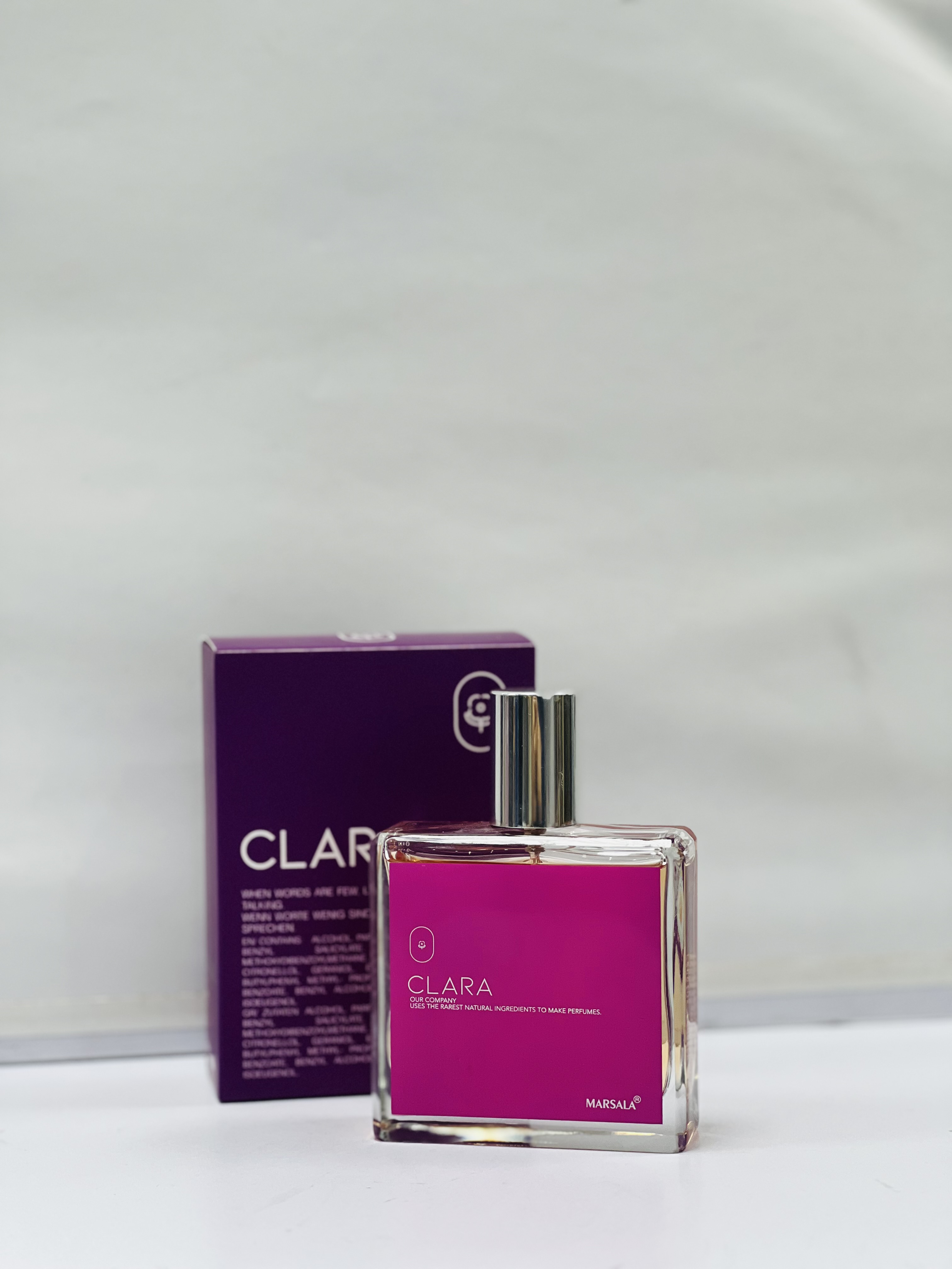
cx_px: 476
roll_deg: +0.1
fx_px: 2824
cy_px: 634
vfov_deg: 25.3
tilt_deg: -2.8
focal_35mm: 77
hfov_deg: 19.1
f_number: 2.8
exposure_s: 1/100
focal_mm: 9
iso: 125
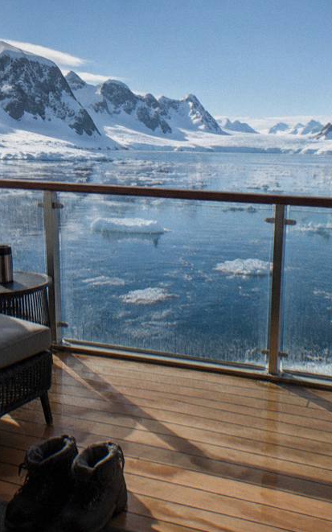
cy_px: 267
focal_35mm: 37
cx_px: 219
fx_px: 536
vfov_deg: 52.8
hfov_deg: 34.1
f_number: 8
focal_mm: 24
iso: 400
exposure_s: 1/500
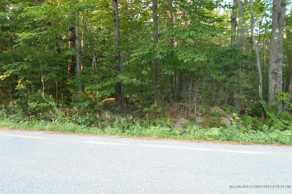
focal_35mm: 28
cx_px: 141
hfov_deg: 65.5
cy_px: 82
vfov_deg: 46.2
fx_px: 227
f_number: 3.2
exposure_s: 1/30
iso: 280
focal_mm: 4.6
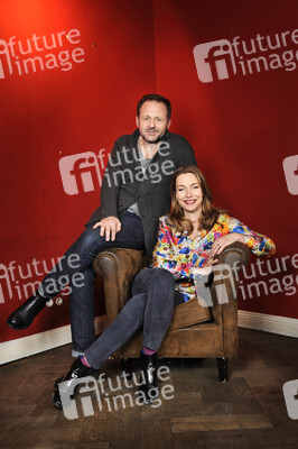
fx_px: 448
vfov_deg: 53.2
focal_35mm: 36
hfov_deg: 36.8
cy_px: 224
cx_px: 149
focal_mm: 36
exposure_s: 1/40
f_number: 4.5
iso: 1000
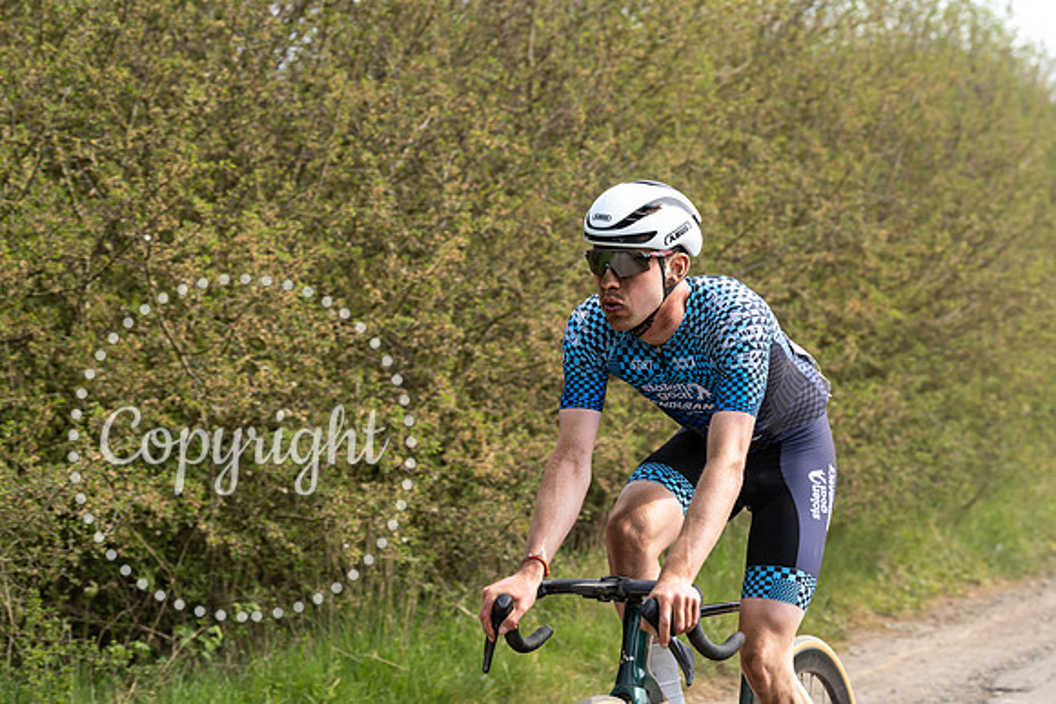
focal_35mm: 85
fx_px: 2494
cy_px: 352
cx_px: 528
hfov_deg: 23.9
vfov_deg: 16.1
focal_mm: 85
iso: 400
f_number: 5
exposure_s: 1/1000
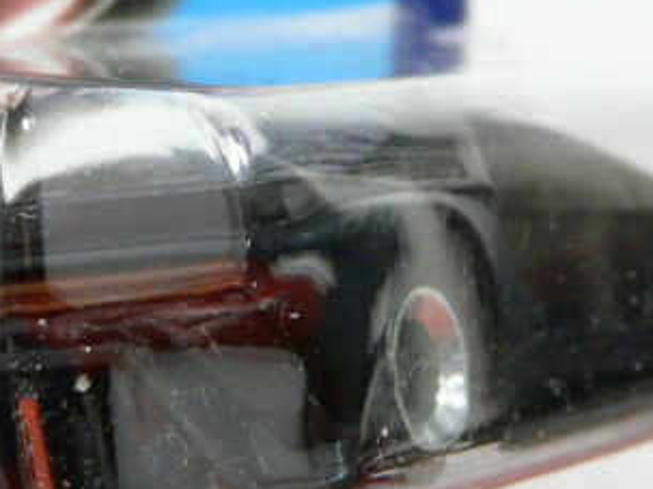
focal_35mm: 196
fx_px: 3696
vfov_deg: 7.6
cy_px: 218
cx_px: 282
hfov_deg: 10.1
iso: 200
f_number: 3.2
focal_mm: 10.2
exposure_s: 1/50
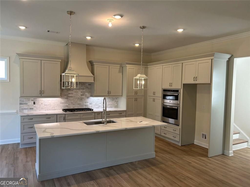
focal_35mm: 26
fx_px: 188
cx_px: 125
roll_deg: -2.3
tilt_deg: -0.7
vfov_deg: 53.1
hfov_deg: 67.3
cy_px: 94
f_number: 1.5
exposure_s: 1/120
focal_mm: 5.7
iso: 64
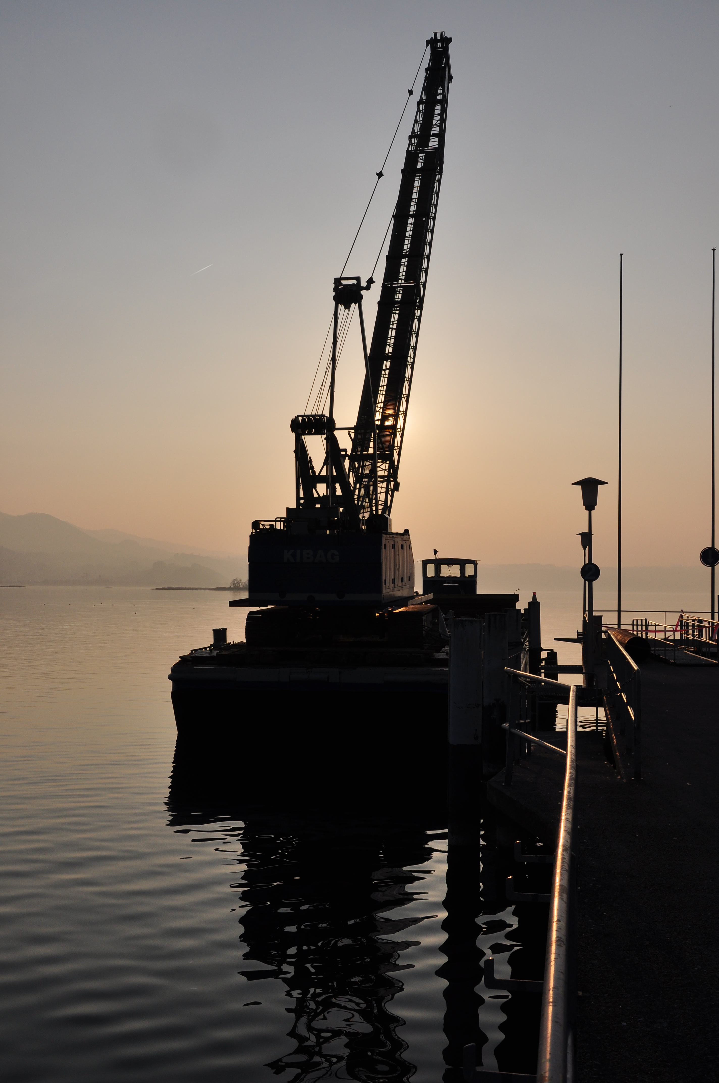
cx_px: 360
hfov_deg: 34.1
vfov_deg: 49.6
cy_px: 542
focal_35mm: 39
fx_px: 1171
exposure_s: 1/1000
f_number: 11
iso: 200
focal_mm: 26
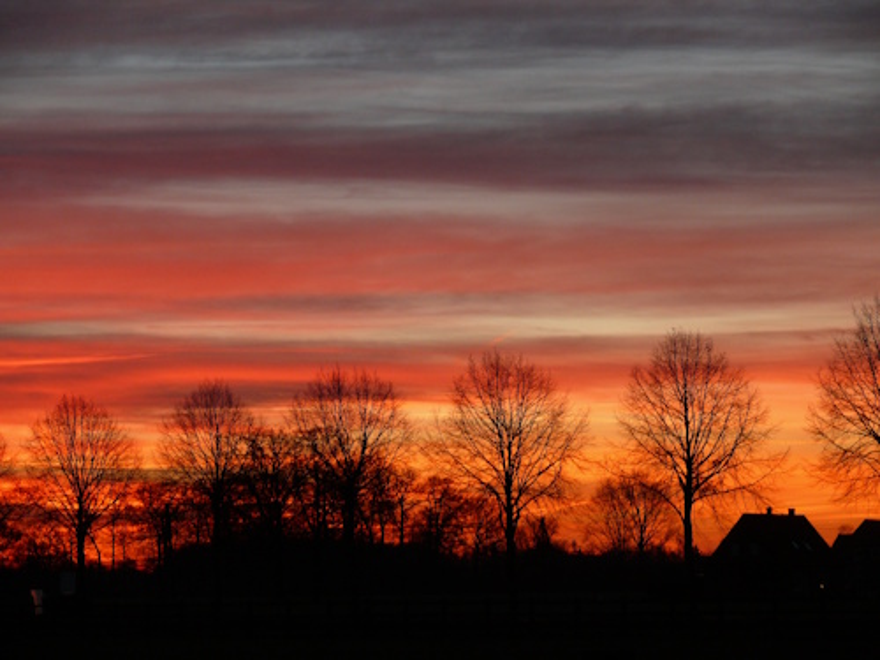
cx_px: 440
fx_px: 3356
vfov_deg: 11.2
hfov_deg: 14.9
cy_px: 330
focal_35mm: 132
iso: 160
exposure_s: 1/30
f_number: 3.6
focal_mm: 28
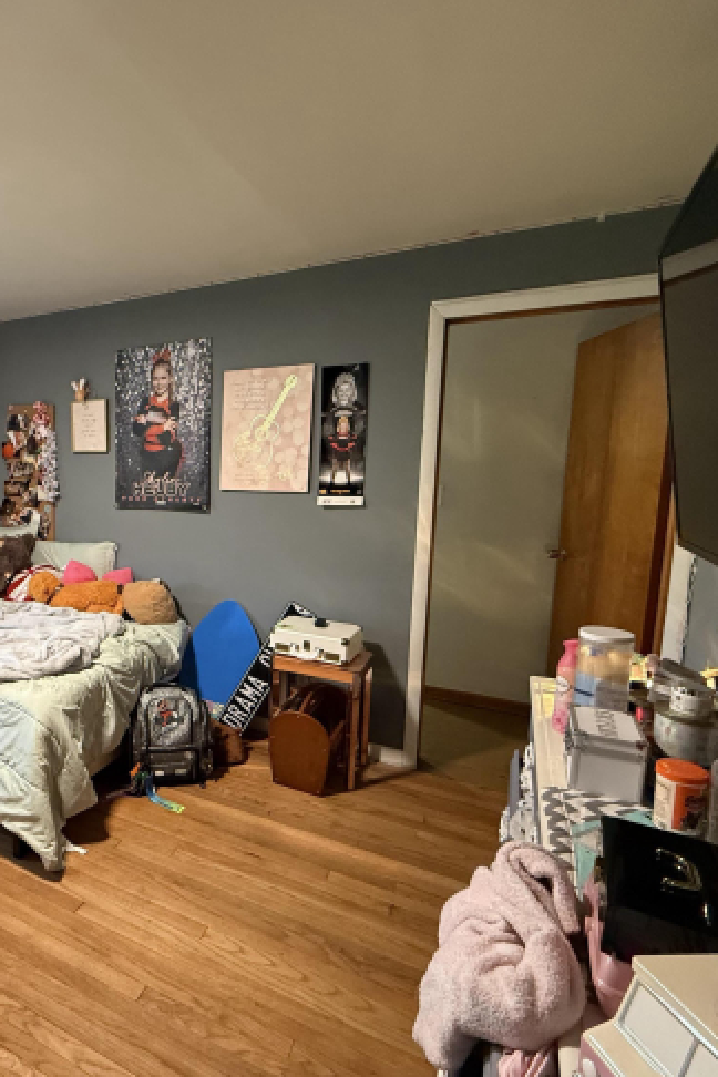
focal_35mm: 20
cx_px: 127
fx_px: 598
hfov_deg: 56.7
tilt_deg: -7.5
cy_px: 545
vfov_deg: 84.0
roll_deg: +0.2
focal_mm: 2.22
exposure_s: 1/60
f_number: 2.2
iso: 640
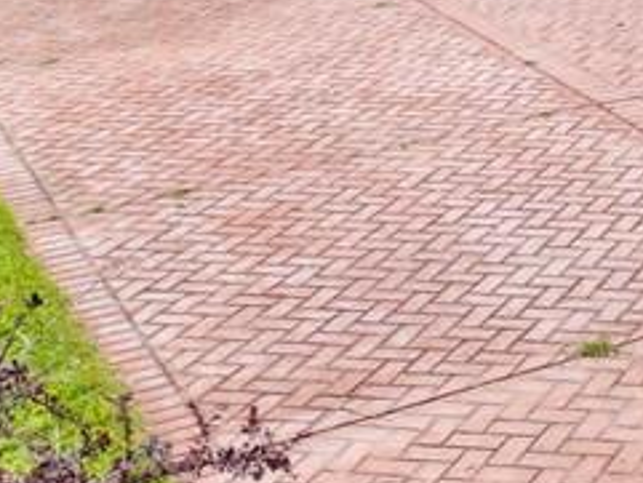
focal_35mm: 102
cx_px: 1081
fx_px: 1896
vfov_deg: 12.9
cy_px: -427
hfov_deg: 16.7
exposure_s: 1/2000
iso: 100
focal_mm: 6.72
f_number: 1.7
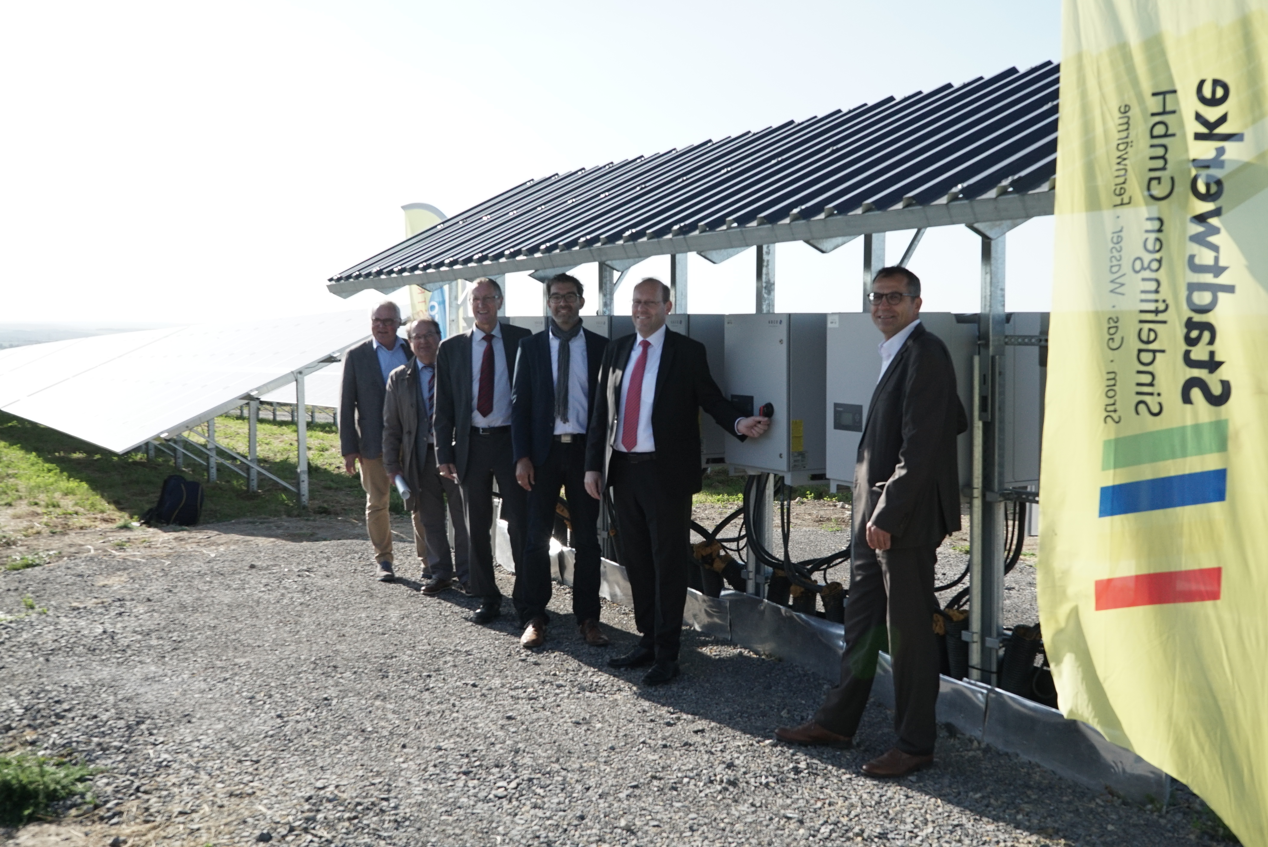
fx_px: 1304
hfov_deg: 51.9
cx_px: 634
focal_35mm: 37
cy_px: 424
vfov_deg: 36.0
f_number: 10
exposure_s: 1/1000
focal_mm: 37
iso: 1250
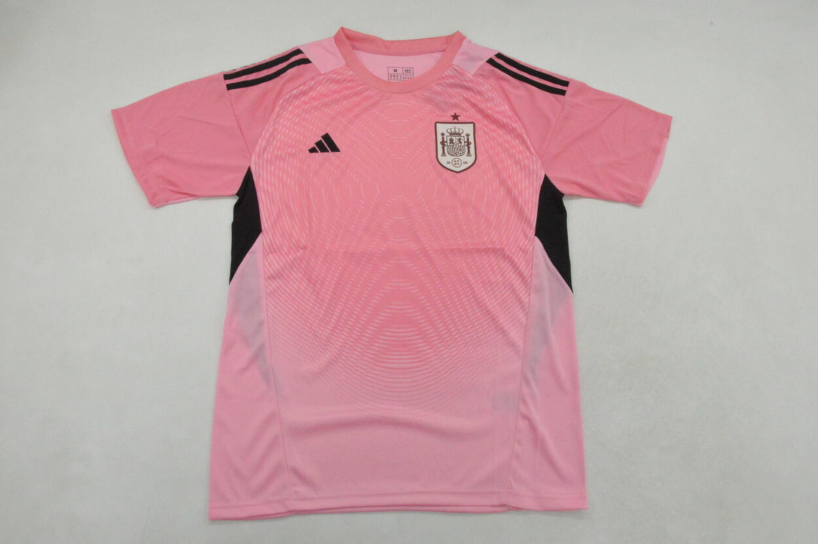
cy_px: 272
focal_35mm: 33
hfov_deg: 57.3
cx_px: 409
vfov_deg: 39.9
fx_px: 749
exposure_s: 1/200
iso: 6400
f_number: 25
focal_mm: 22
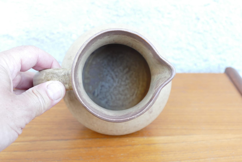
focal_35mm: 50
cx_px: 121
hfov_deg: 39.6
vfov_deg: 27.0
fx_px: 336
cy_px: 81
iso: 640
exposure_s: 1/80
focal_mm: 18.17
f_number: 3.3
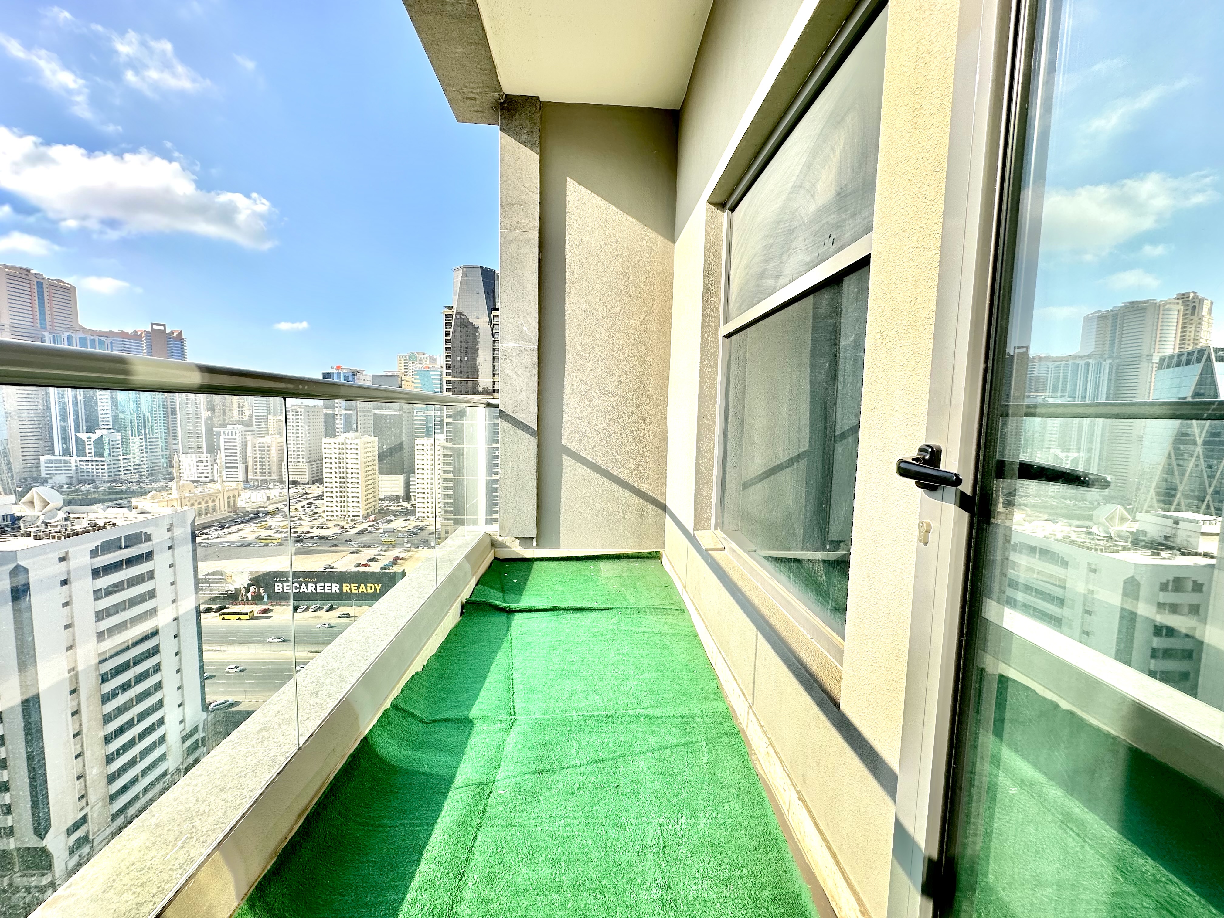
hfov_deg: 102.1
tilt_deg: -5.3
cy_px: 459
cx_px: 612
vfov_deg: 85.7
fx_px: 495
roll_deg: -1.5
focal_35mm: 14
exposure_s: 1/910
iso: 50
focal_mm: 2.22
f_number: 2.2
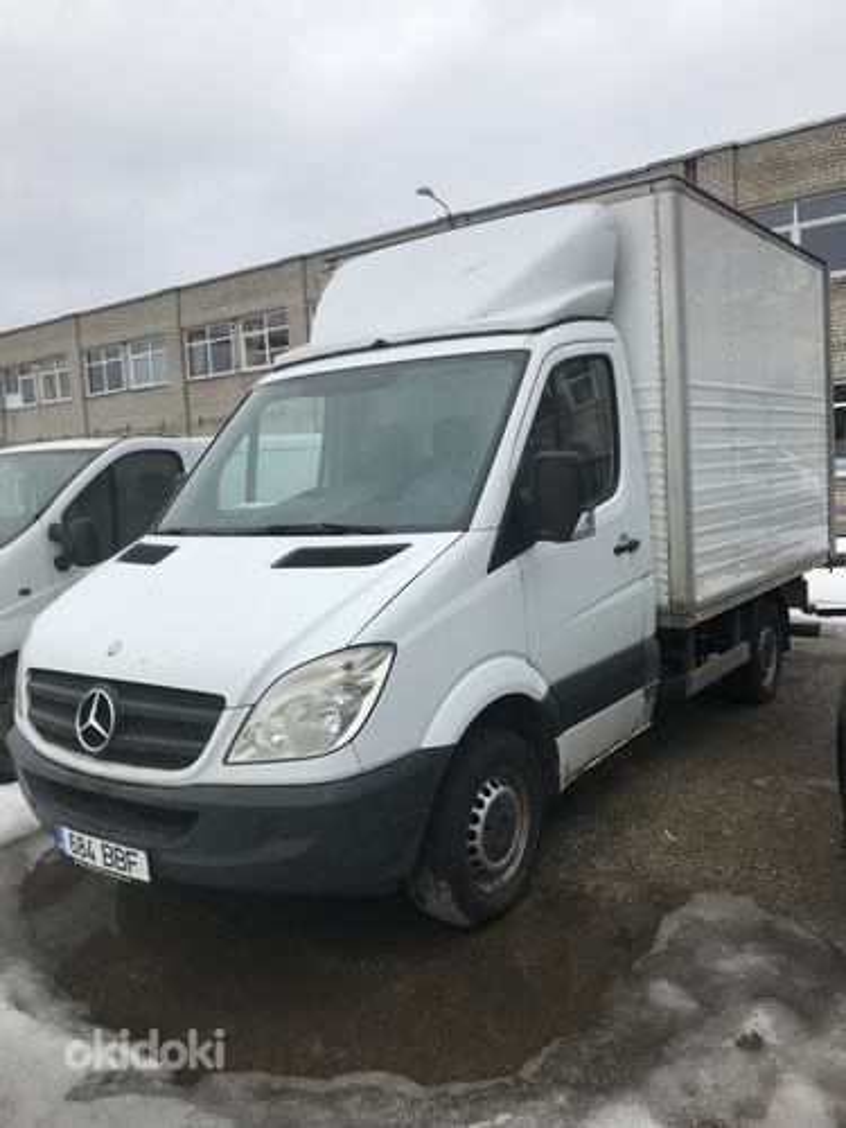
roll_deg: +3.5
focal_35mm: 28
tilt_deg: -3.1
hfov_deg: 49.7
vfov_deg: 63.4
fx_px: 912
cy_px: 564
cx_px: 423
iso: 20
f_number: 1.8
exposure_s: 1/1350
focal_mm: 3.99
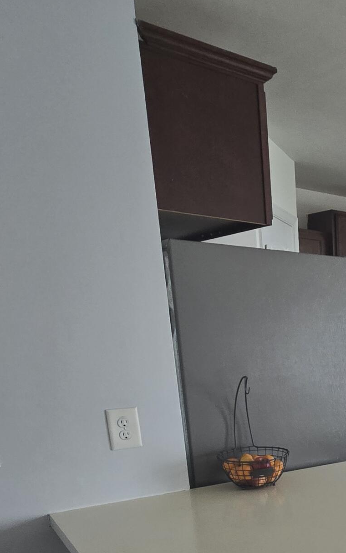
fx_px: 513
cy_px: 461
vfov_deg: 52.1
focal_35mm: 34
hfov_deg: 28.5
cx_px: 478
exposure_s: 1/60
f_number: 2.2
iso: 125
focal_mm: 2.2
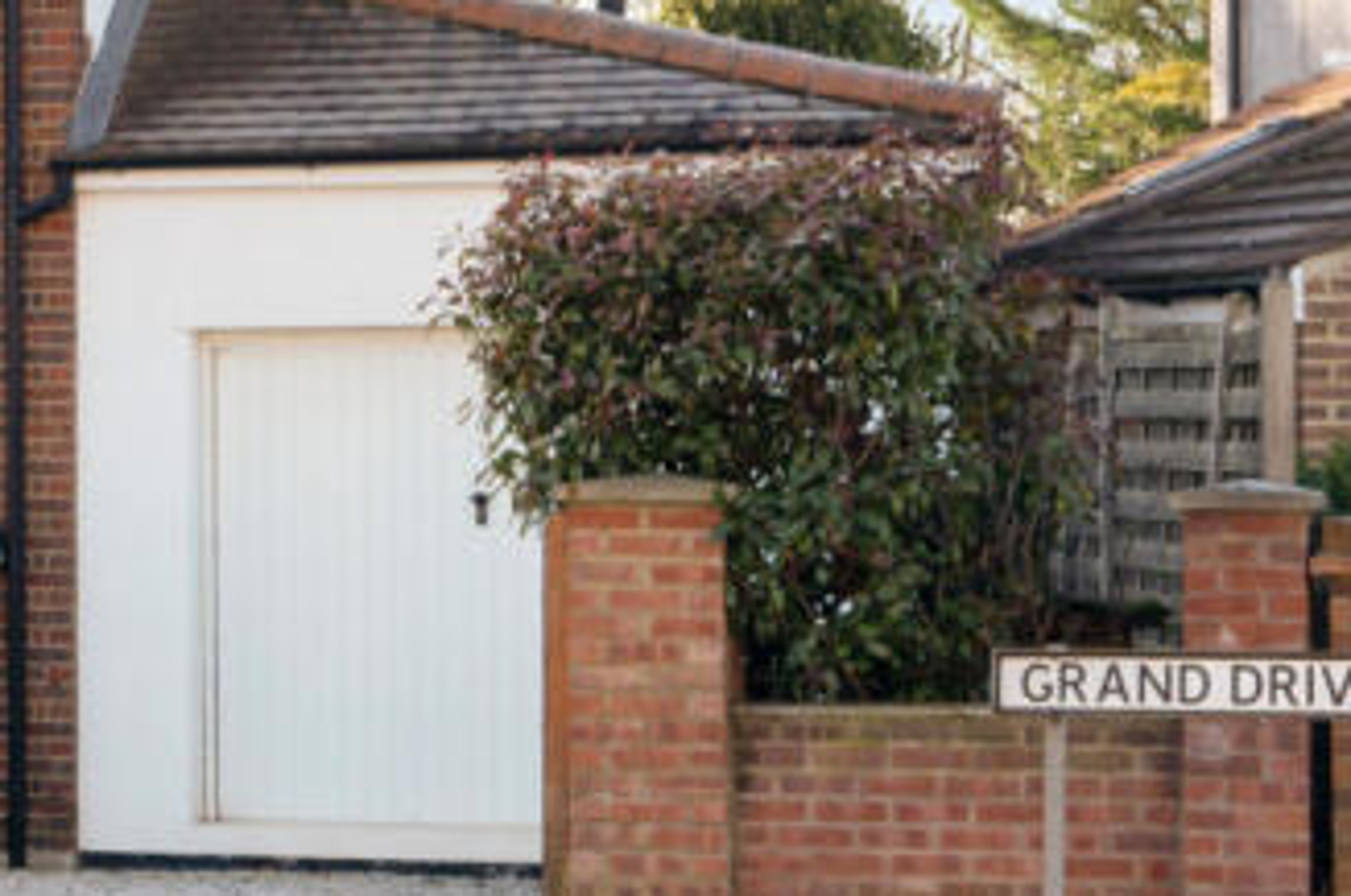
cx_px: -529
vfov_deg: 14.1
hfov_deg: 19.5
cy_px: -151
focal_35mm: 94
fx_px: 3522
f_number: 8
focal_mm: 30
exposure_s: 1/160
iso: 250
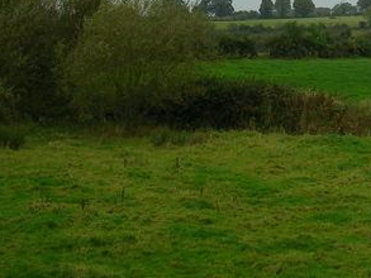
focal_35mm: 83
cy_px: 5
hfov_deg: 22.8
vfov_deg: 17.4
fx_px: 890
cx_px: 357
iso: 50
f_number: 2.8
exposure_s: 1/525
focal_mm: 5.8
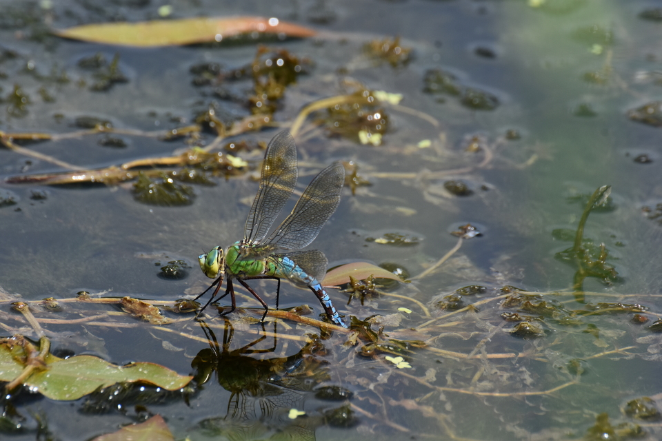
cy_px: 220
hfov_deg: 4.6
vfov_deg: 3.1
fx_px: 8274
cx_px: 331
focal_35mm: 450
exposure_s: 1/1000
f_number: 8
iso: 450
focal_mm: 300
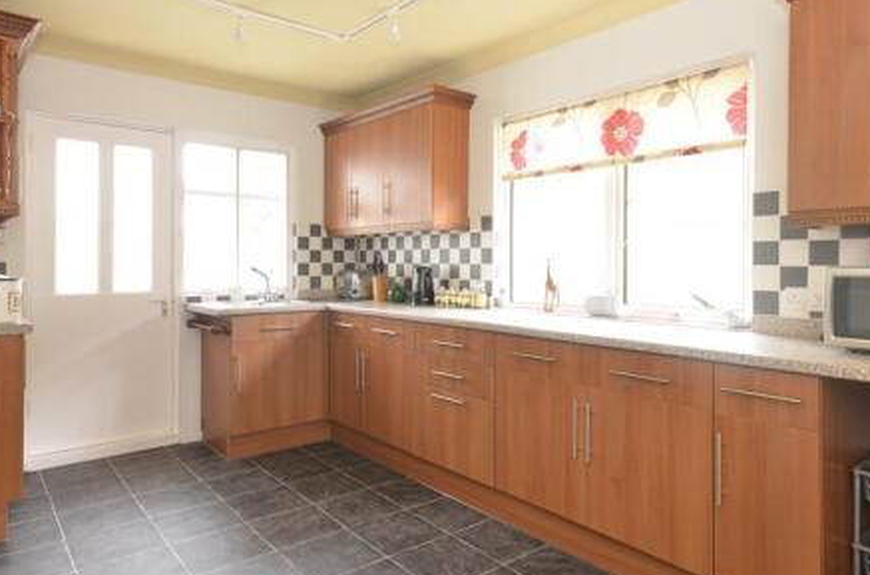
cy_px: 255
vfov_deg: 51.4
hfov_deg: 72.2
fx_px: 597
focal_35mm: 25
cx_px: 434
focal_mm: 11
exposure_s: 1/2
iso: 320
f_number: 7.1
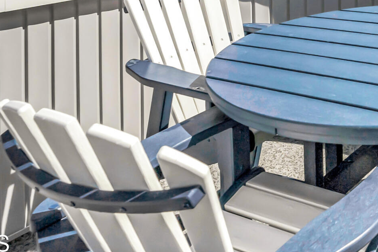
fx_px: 535
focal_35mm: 51
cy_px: -121
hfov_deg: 33.5
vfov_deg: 22.1
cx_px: 424
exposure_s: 1/2500
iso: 200
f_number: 8
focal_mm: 16
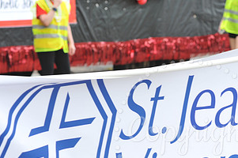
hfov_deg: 8.5
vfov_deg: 5.7
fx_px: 1592
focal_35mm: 241
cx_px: 190
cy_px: 134
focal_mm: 125
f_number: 6.3
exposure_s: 1/80
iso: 250
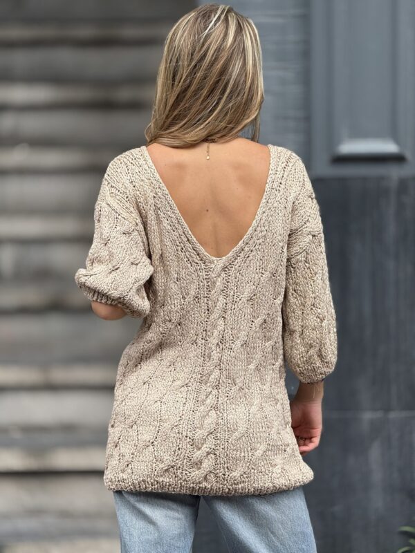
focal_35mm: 120
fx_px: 1918
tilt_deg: -3.5
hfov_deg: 12.3
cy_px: 276
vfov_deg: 16.4
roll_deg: +0.5
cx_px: 208
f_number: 2.8
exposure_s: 1/493
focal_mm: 15.66
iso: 50
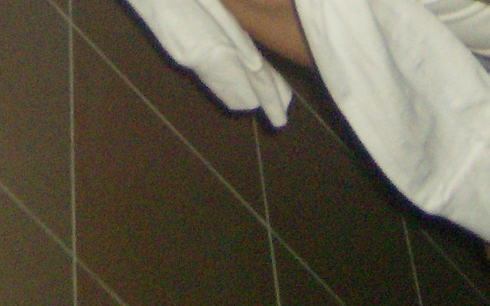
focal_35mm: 158
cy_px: -408
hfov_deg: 13.2
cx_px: 85
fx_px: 2110
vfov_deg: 7.8
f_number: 2.8
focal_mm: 6
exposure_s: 1/60
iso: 200
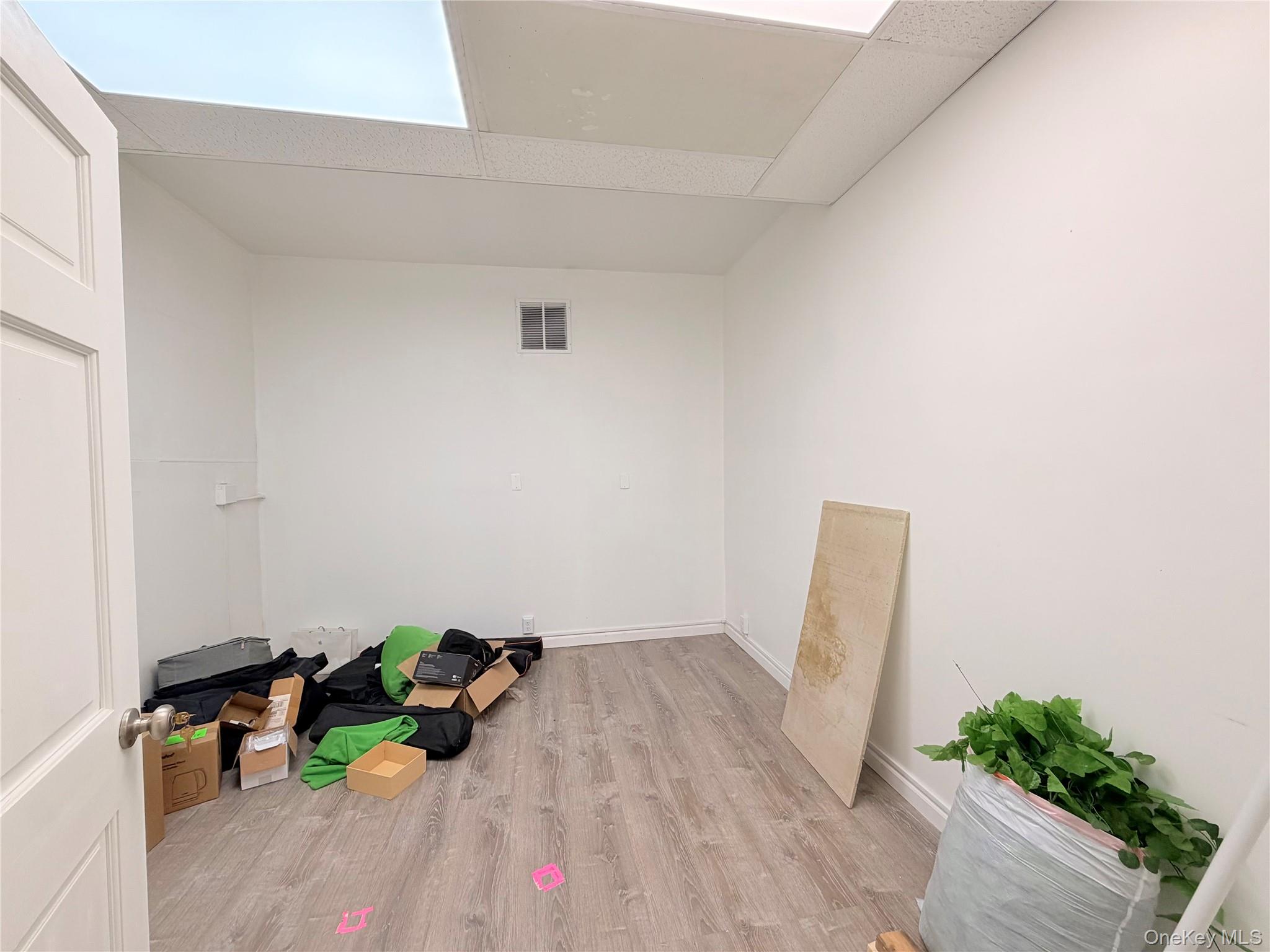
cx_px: 635
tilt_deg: -2.2
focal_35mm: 14
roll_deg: +0.6
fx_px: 514
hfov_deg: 102.1
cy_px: 476
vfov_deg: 85.7
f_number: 2.2
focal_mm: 2.22
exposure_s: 1/120
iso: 80
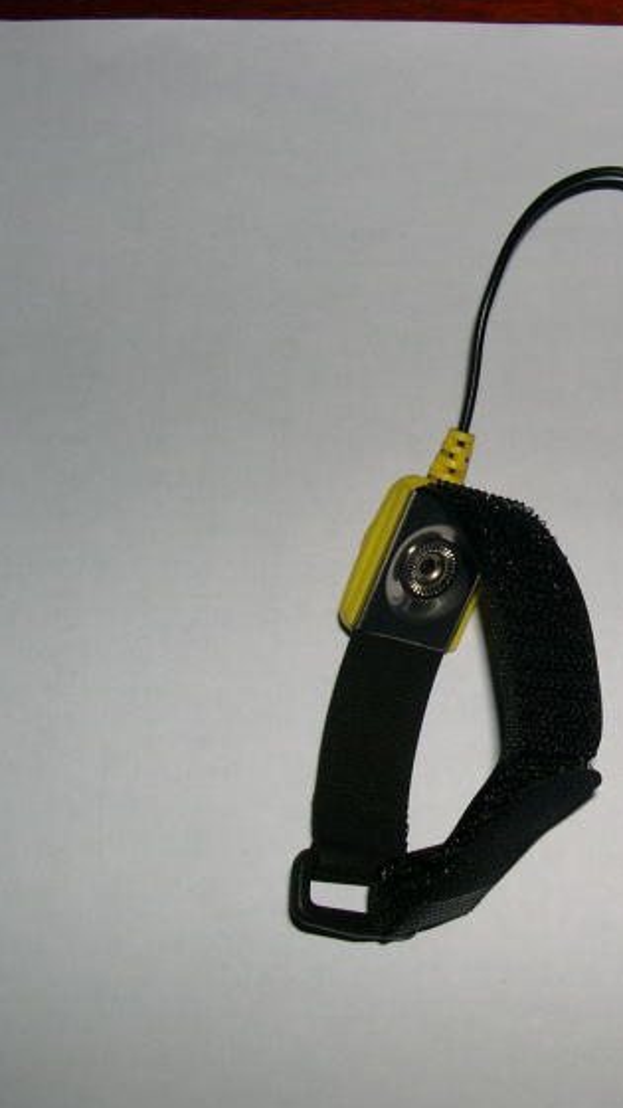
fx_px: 1645
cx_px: 638
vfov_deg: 37.2
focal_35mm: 56
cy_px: 552
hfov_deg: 20.7
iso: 100
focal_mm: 8
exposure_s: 1/60
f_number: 7.6
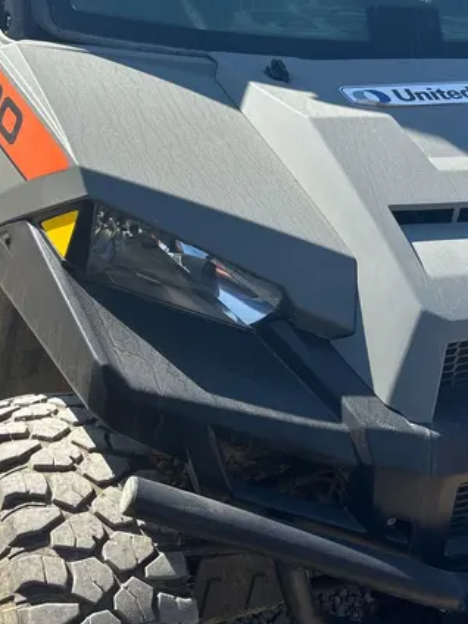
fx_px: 811
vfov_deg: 41.4
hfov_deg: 31.7
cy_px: 196
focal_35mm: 45
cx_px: 131
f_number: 1.6
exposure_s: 1/1783
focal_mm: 5.96
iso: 50
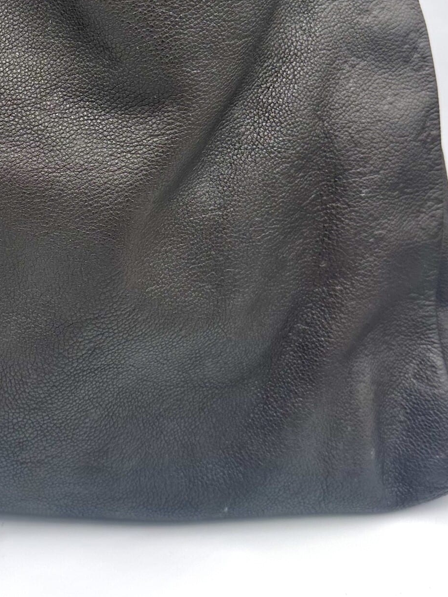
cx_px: 52
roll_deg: -1.4
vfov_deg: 37.0
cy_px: 132
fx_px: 863
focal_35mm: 50
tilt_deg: -25.2
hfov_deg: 28.1
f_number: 1.78
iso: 80
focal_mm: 6.86
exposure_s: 1/450
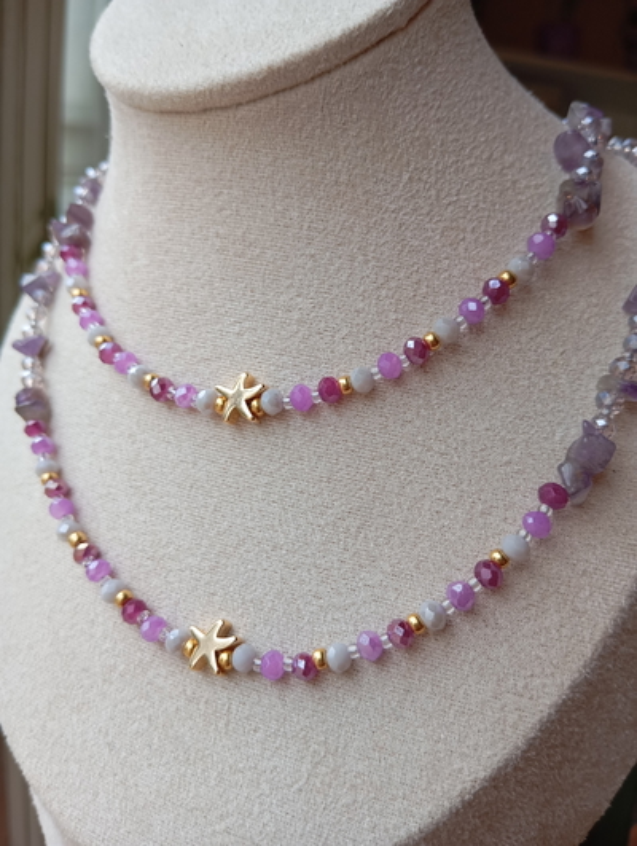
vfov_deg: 63.4
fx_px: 685
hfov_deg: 49.9
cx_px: 318
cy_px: 423
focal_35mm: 28
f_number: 1.8
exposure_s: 1/100
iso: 152
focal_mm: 4.22
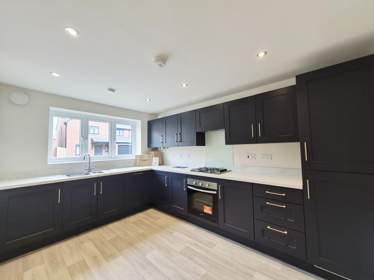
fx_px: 140
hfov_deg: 106.2
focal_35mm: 13
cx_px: 187
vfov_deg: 89.9
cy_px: 140
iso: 80
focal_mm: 1.74
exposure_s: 1/50
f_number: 2.2
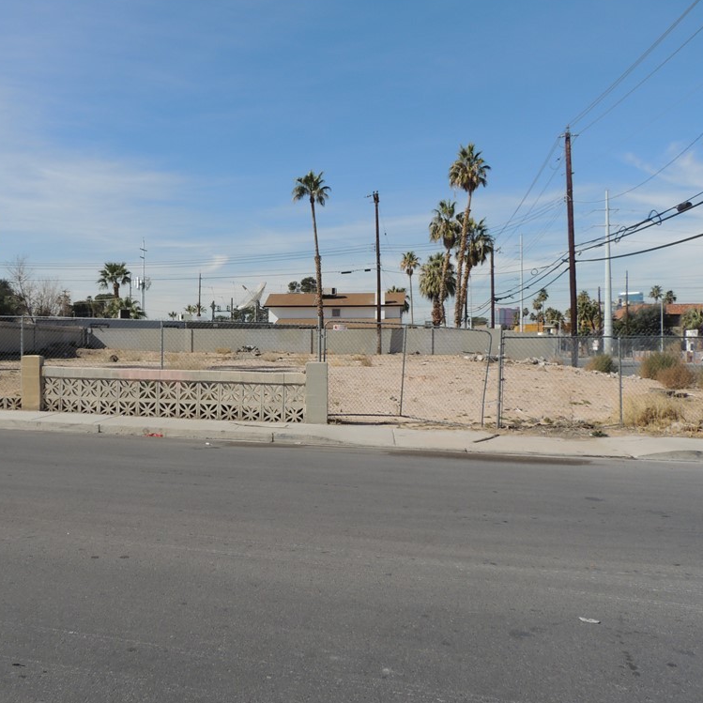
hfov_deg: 54.7
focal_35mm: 29
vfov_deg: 55.6
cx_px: 245
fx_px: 666
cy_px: 348
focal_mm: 4.3
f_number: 3.7
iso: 100
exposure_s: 1/1250
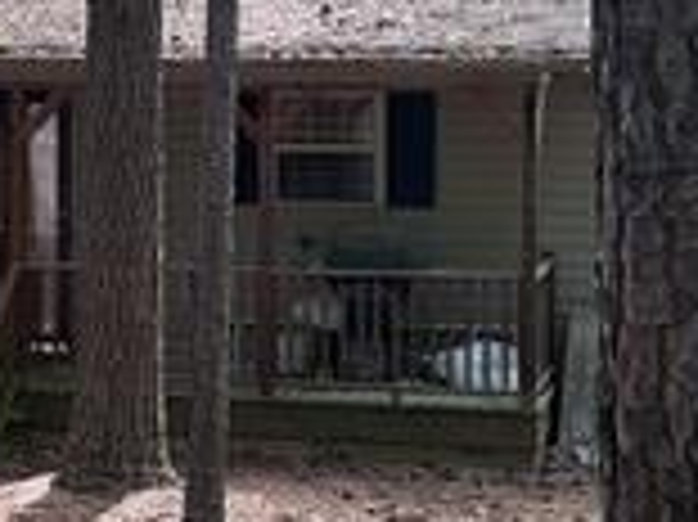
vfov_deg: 12.3
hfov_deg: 16.3
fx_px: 2418
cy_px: 108
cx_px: 158
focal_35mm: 120
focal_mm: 3
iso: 20
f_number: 1.8
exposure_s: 1/120
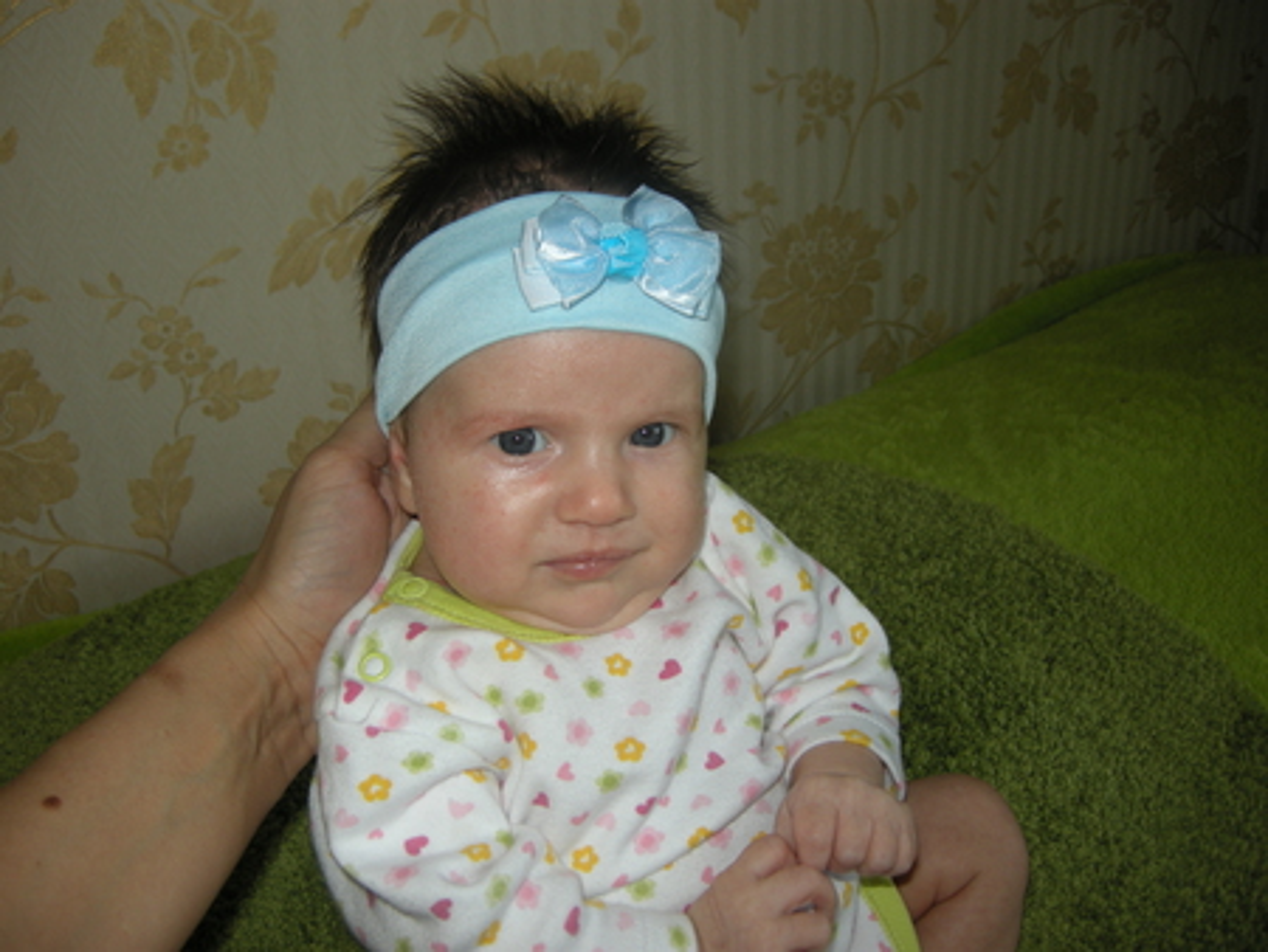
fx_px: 1283
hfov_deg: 52.6
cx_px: 634
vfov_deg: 40.7
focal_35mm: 35
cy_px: 476
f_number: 2.7
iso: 64
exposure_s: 1/60.5
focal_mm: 7.5
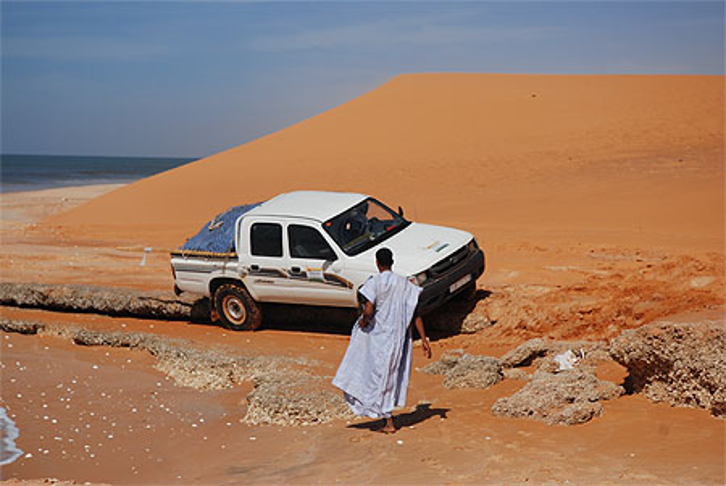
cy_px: 243
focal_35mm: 84
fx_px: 1696
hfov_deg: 24.2
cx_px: 363
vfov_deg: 16.3
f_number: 6.3
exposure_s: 1/2000
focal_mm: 56
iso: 200
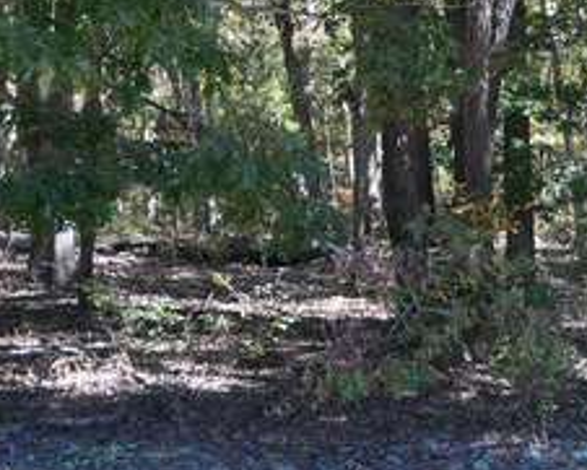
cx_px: 1036
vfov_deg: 13.5
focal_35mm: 114
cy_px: 99
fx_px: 1976
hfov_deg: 14.9
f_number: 1.8
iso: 250
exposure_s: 1/40
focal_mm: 20.3
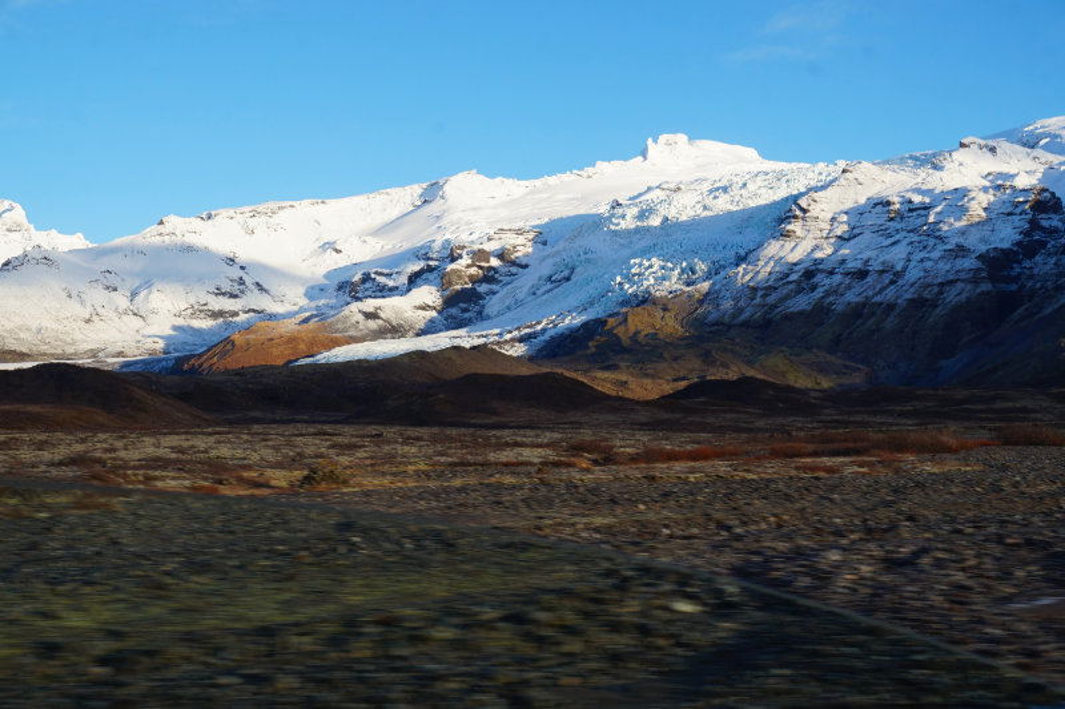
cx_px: 532
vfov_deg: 25.0
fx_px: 1597
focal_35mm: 54
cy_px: 354
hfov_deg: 36.9
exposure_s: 1/80
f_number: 13
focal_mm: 36
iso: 100
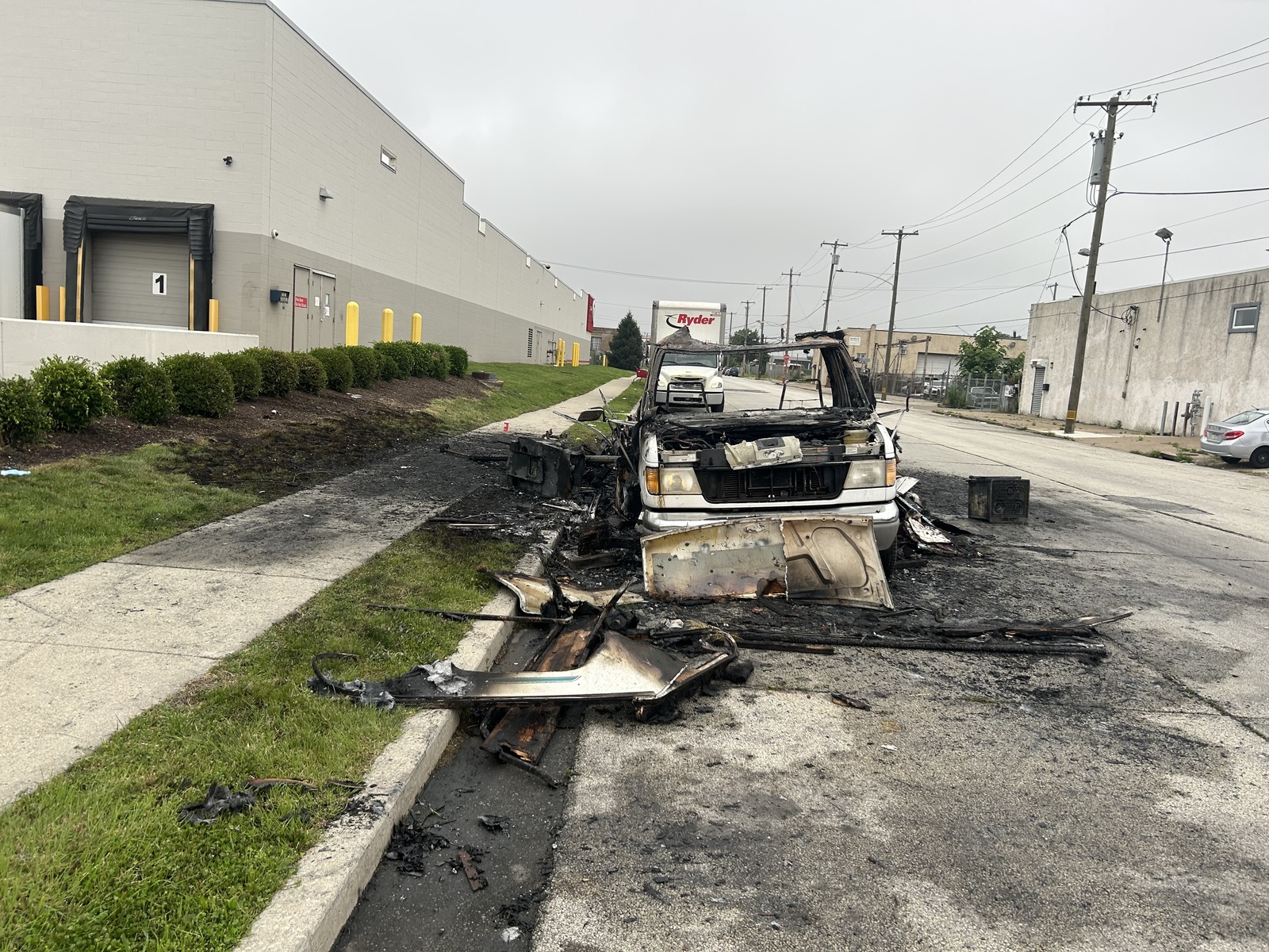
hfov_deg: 67.3
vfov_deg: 53.1
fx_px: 953
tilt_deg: -10.0
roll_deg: -2.7
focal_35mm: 26
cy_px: 476
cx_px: 634
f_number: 1.5
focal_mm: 5.7
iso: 40
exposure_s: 1/121
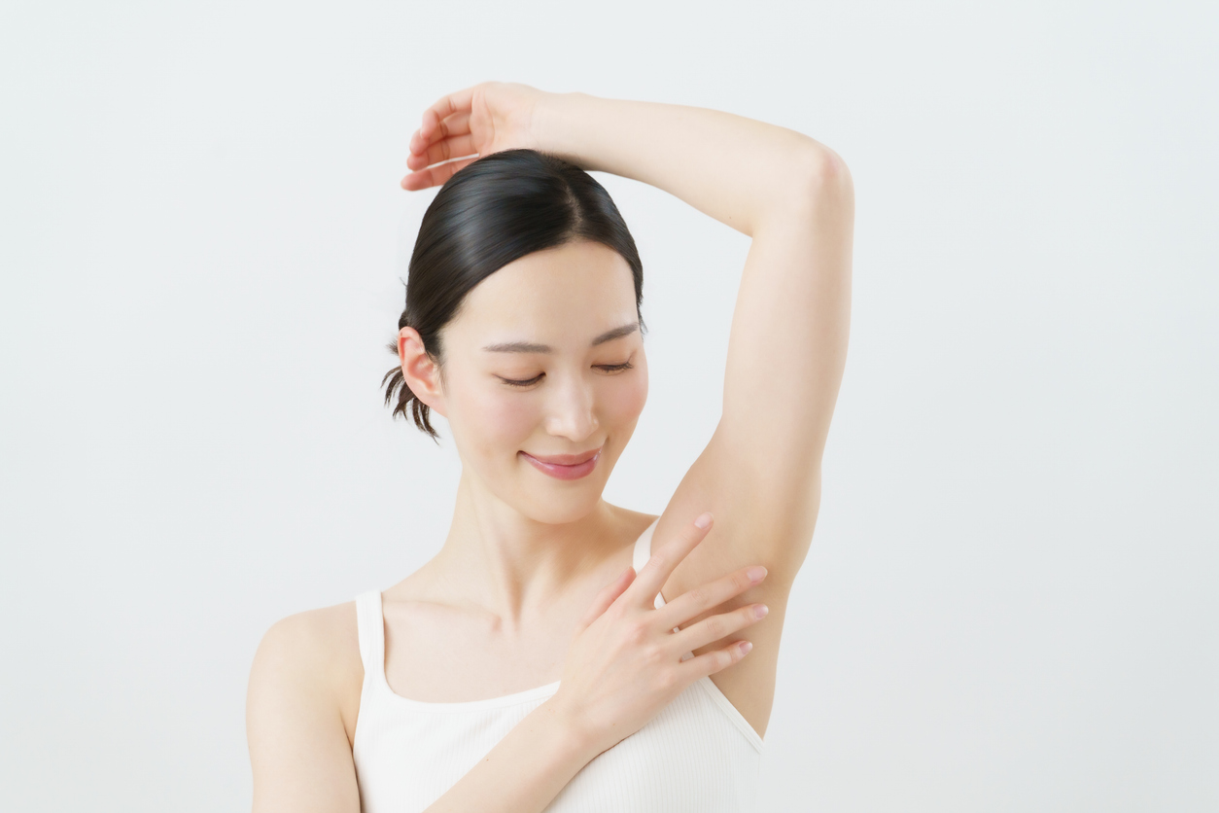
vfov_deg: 10.1
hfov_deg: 15.1
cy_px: 406
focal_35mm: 136
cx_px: 610
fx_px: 4605
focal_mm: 136
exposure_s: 1/125
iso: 1250
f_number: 5.6
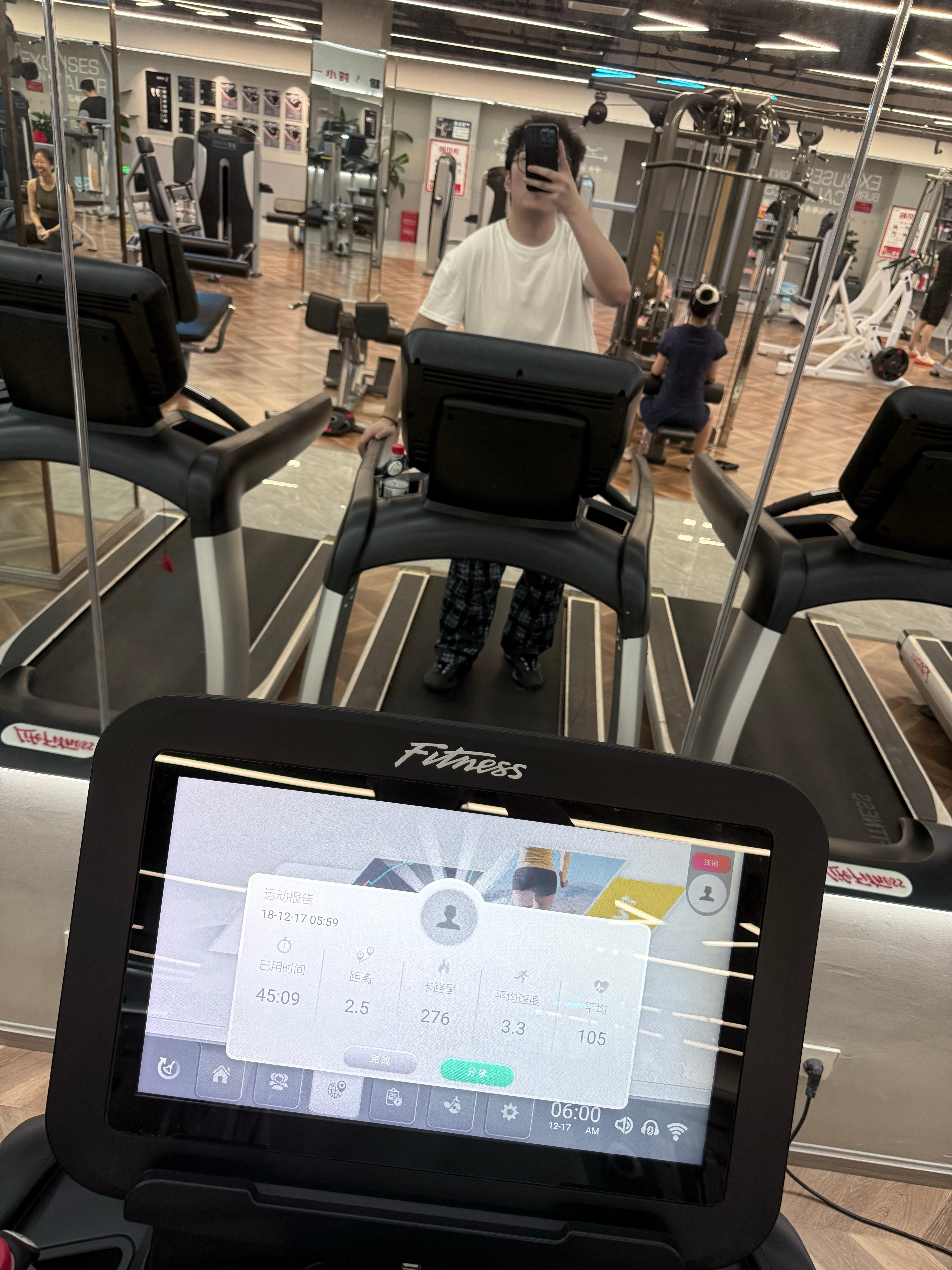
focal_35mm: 24
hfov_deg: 56.8
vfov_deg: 71.6
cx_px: 476
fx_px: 880
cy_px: 635
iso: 200
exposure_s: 1/117
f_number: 1.78
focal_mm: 6.76
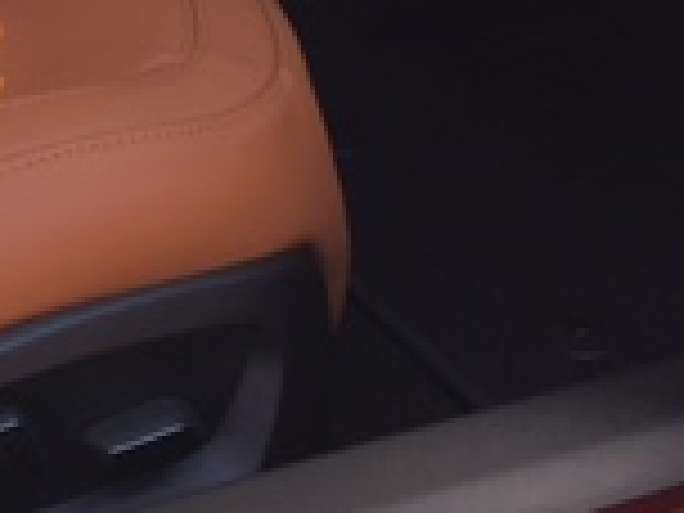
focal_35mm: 122
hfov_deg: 15.4
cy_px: -504
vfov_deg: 11.1
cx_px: -184
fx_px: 2411
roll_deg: +2.8
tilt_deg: -11.0
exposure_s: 1/125
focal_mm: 4.15
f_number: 2.2
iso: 25
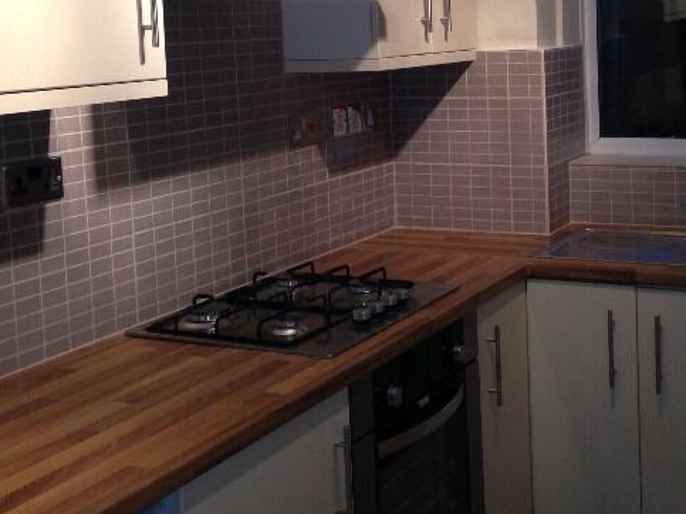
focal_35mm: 59
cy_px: 135
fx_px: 1169
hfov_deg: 32.5
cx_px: 445
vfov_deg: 24.6
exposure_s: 1/20
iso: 100
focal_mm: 4.12
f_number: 2.4
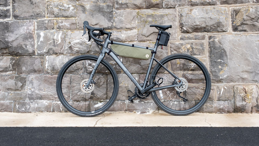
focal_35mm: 41
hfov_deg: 49.5
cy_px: 73
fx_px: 281
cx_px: 130
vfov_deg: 29.1
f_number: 7.1
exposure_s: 1/200
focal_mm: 25.9
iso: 320
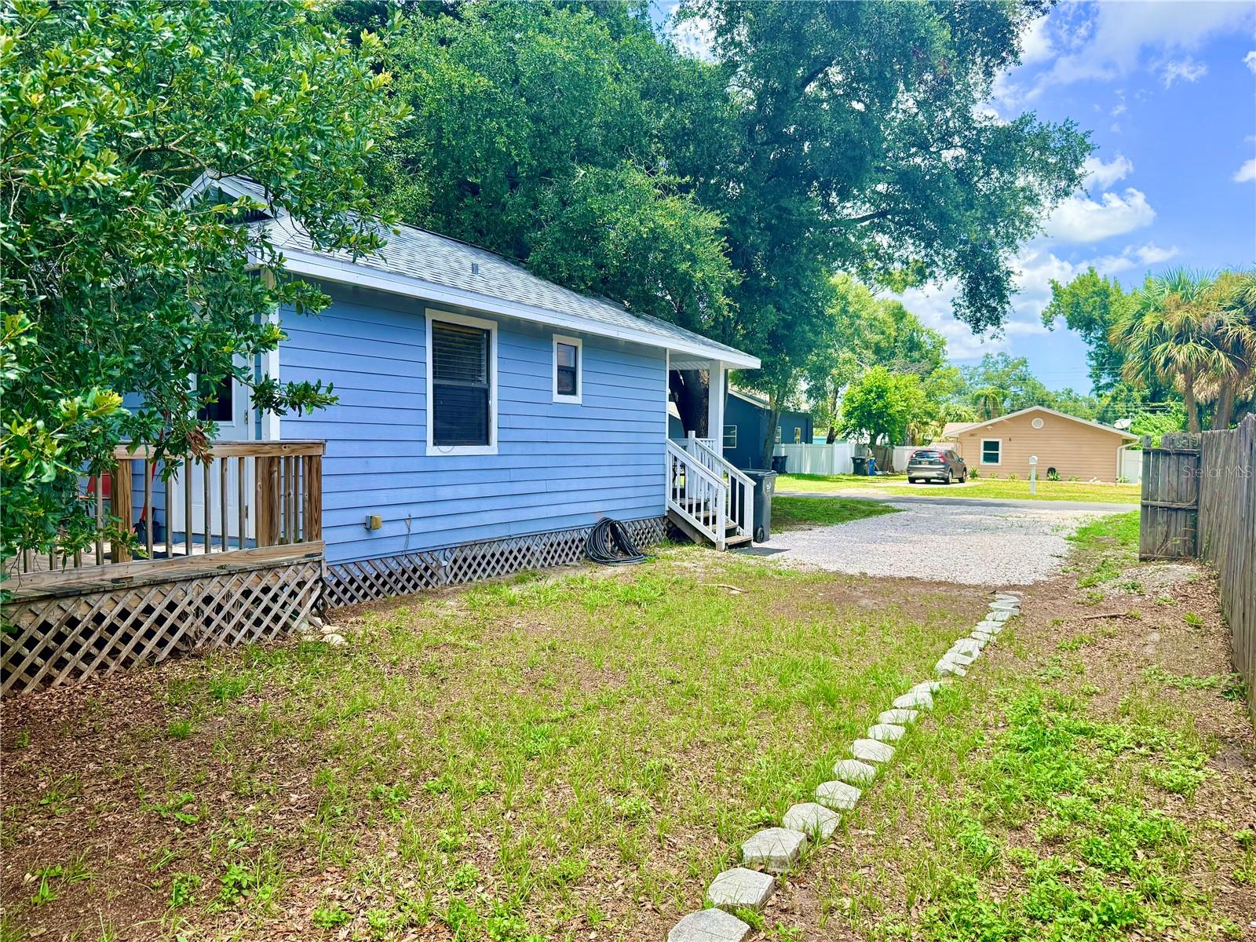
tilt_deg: -2.0
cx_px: 628
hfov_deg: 71.6
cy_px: 471
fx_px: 871
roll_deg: -0.6
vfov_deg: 56.8
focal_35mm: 24
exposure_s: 1/2445
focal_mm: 6.76
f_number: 1.78
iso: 100
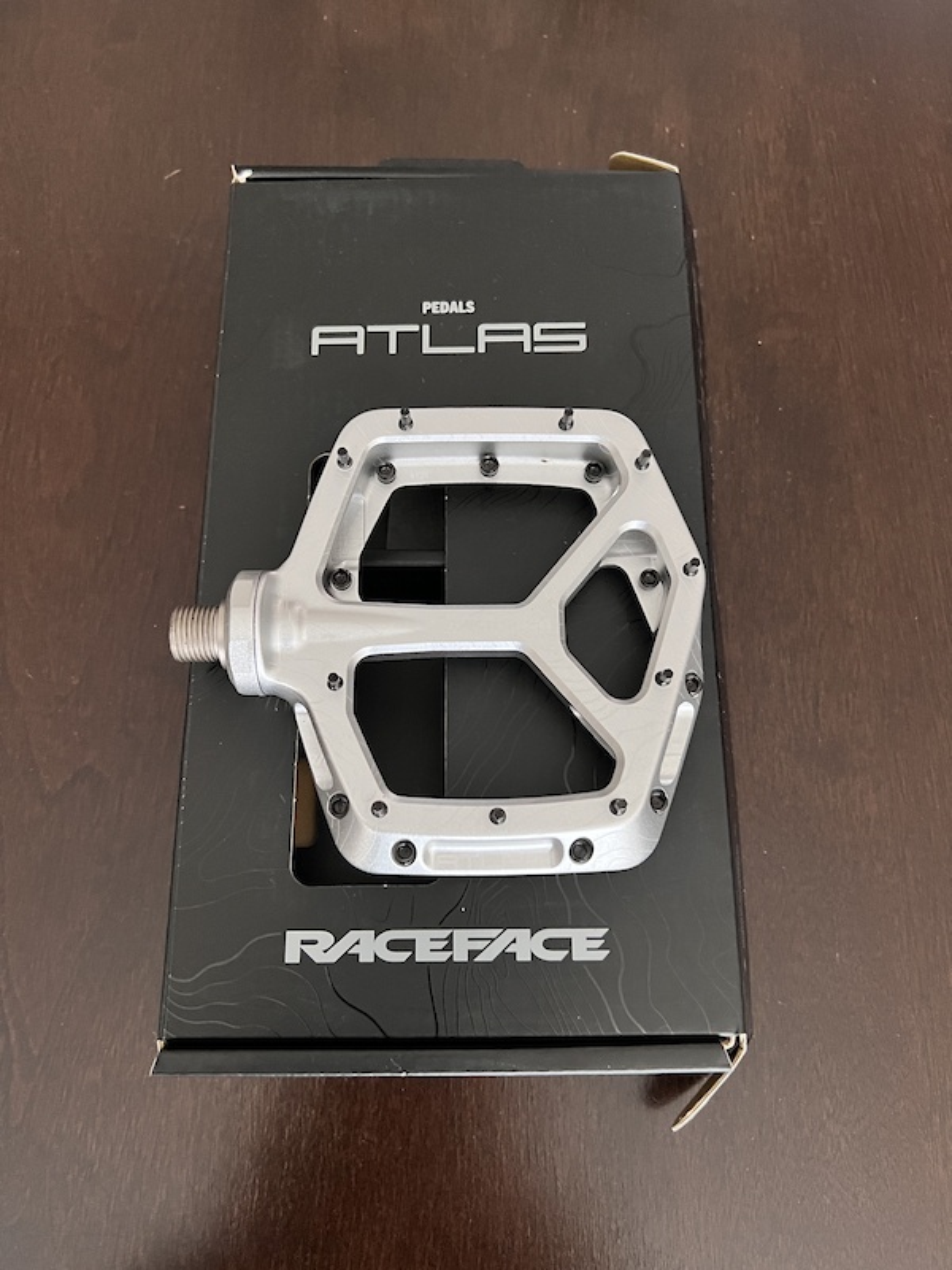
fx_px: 953
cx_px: 476
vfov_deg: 67.3
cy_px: 635
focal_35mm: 26
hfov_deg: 53.1
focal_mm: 5.7
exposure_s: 1/60
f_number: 1.5
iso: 320
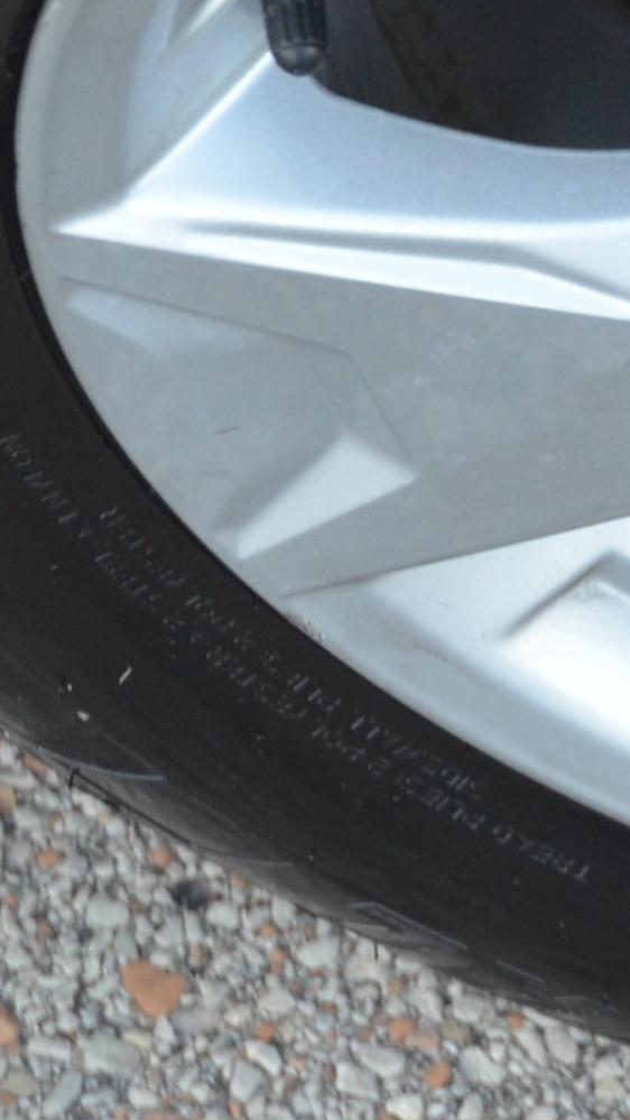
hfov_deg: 5.1
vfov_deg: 9.2
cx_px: 1578
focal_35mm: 232
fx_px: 6889
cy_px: 76
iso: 800
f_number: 4.2
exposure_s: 1/60
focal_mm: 40
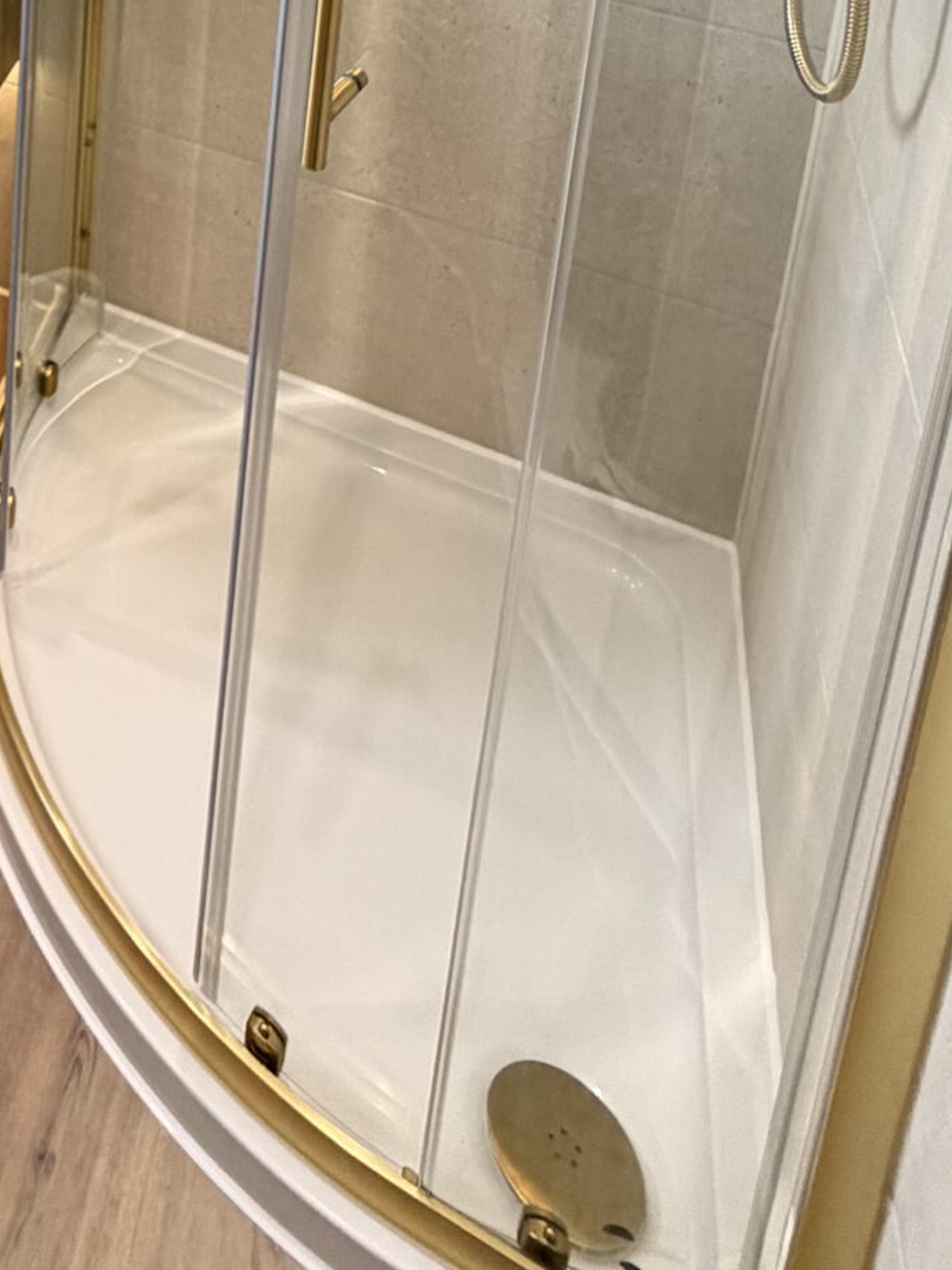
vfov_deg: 32.3
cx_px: -228
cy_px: -473
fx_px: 1430
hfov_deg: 30.5
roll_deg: +0.1
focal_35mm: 39
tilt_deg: -13.1
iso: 200
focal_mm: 2.22
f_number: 2.2
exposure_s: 1/121
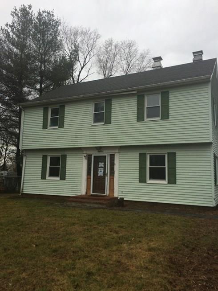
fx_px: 243
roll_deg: -1.1
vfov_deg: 61.7
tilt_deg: +7.0
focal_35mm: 29
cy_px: 146
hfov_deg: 48.2
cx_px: 109
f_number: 2.2
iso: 32
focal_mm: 4.15
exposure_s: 1/586
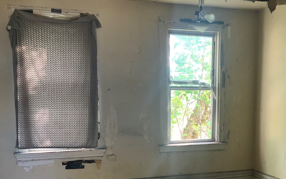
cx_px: 166
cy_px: 133
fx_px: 343
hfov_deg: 45.1
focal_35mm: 44
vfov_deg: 28.8
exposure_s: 1/60
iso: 125
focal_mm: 3
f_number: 1.8
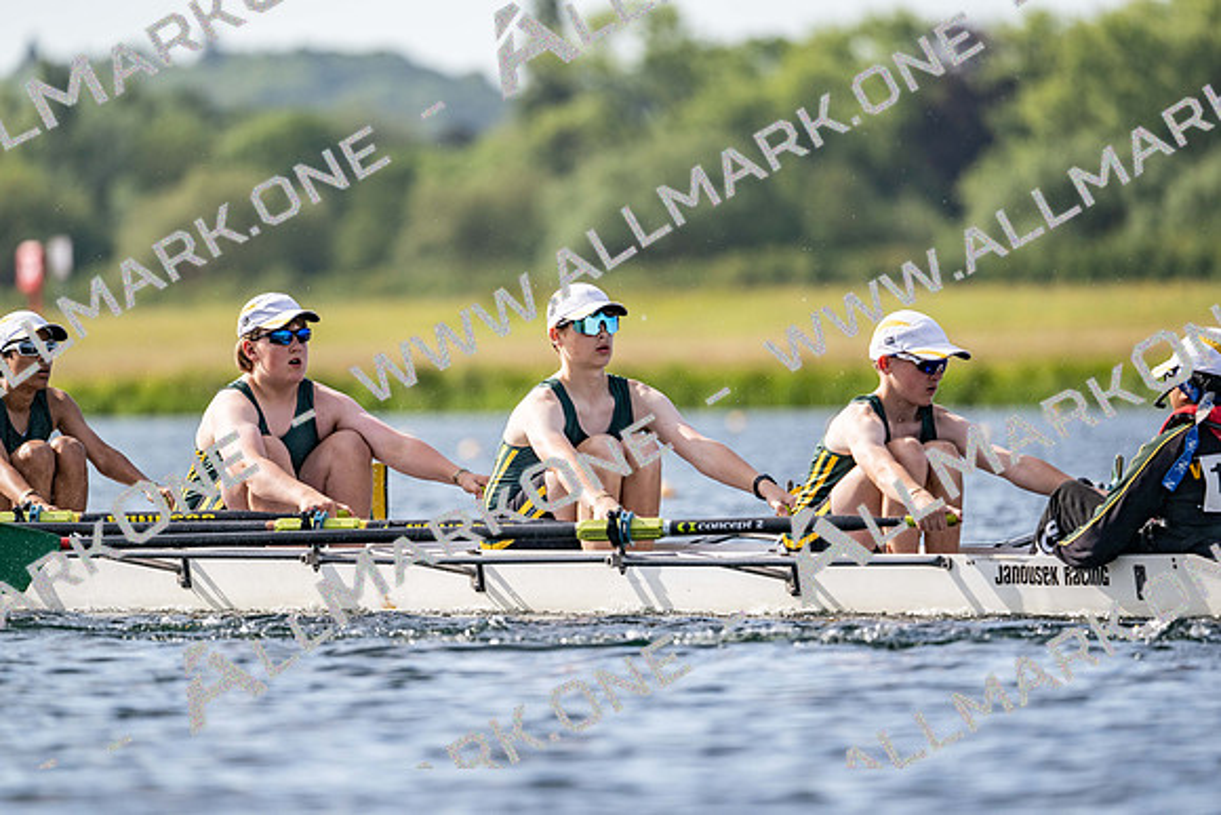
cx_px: 610
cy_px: 408
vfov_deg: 3.4
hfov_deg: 5.2
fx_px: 13569
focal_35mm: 400
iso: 280
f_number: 4.5
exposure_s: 1/2500
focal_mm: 400
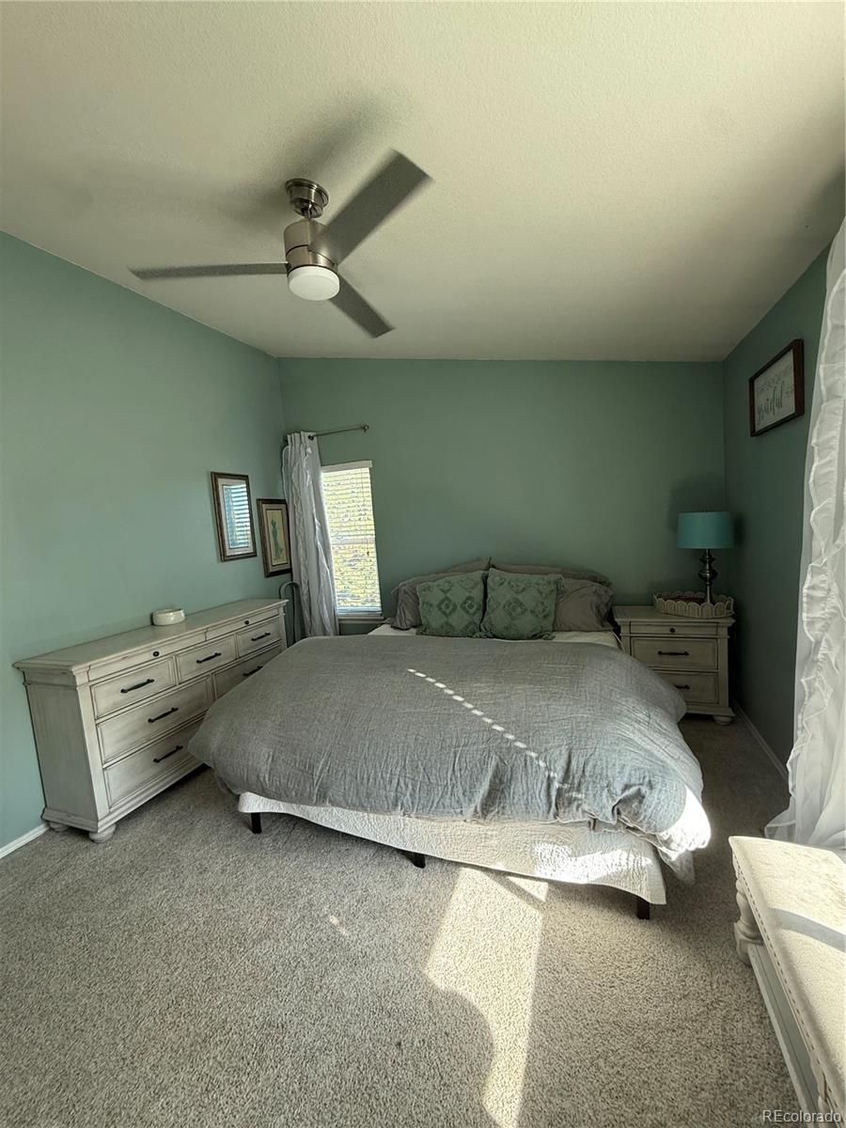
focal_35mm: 14
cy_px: 564
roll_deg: +3.9
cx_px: 423
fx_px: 456
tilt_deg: -4.3
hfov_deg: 85.7
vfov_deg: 102.1
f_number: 2.2
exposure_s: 1/120
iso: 125
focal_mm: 2.22
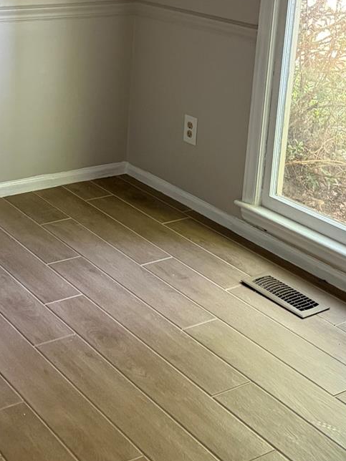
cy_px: 82
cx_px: 78
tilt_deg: -11.7
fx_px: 826
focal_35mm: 62
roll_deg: -2.9
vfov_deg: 30.3
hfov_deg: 23.4
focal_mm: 5.96
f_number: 1.6
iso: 200
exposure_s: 1/60
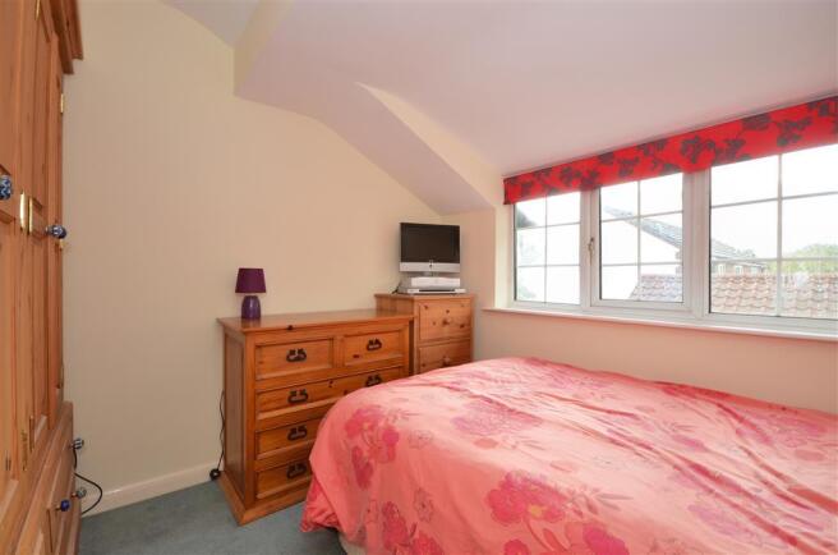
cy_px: 278
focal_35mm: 15
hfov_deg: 100.5
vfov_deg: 77.0
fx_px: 348
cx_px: 419
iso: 110
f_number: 4
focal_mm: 10
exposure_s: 1/60
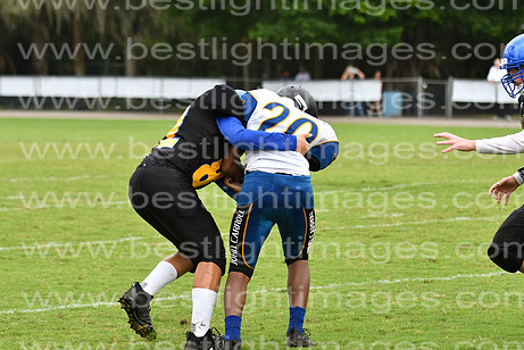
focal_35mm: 264
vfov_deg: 5.2
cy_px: 176
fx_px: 3845
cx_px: 278
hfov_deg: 7.8
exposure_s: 1/2000
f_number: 3.5
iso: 800
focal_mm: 140
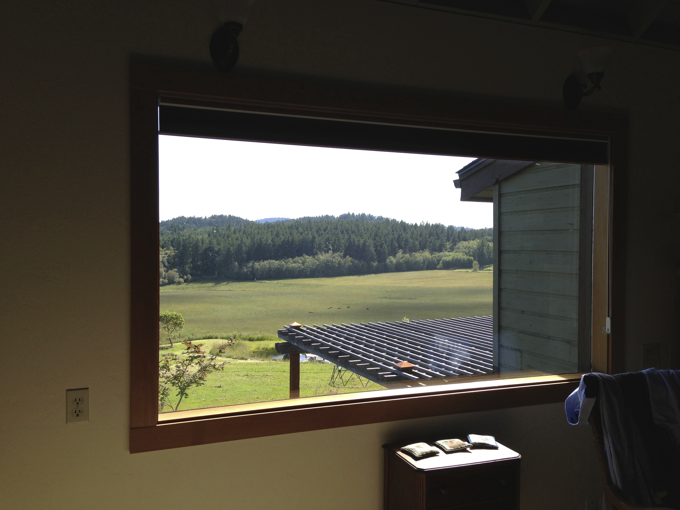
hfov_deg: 55.4
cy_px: 255
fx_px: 648
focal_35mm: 33
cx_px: 340
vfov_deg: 42.9
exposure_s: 1/493
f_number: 2.4
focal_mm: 4.13
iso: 50
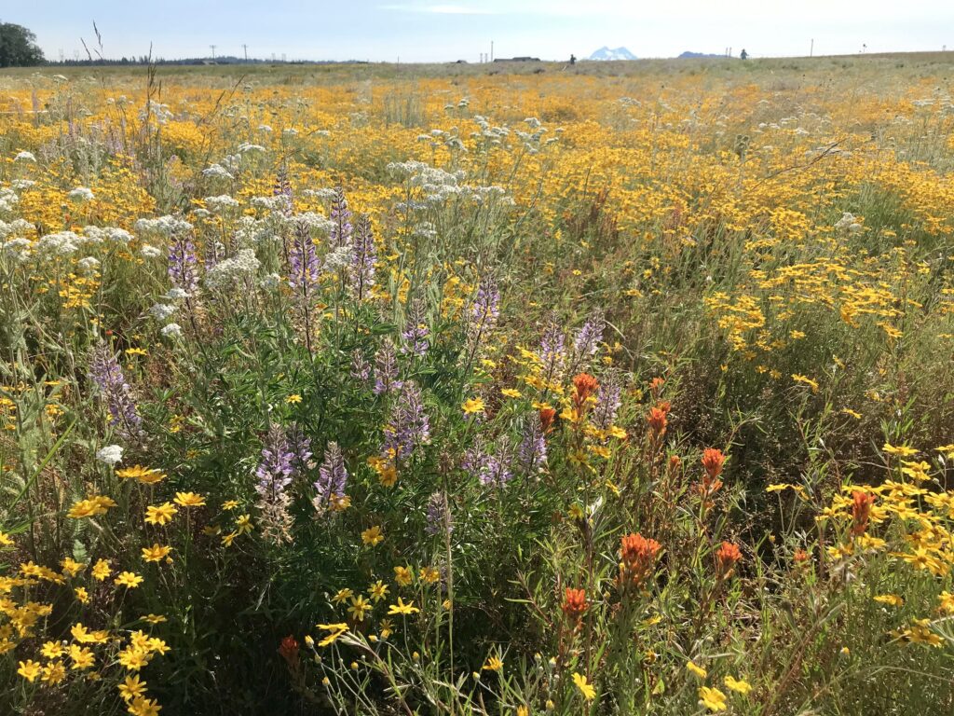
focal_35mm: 28
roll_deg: +0.4
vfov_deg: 49.7
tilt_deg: -18.1
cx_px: 477
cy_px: 358
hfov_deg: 63.4
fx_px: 772
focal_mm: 3.99
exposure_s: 1/1808
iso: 20
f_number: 1.8
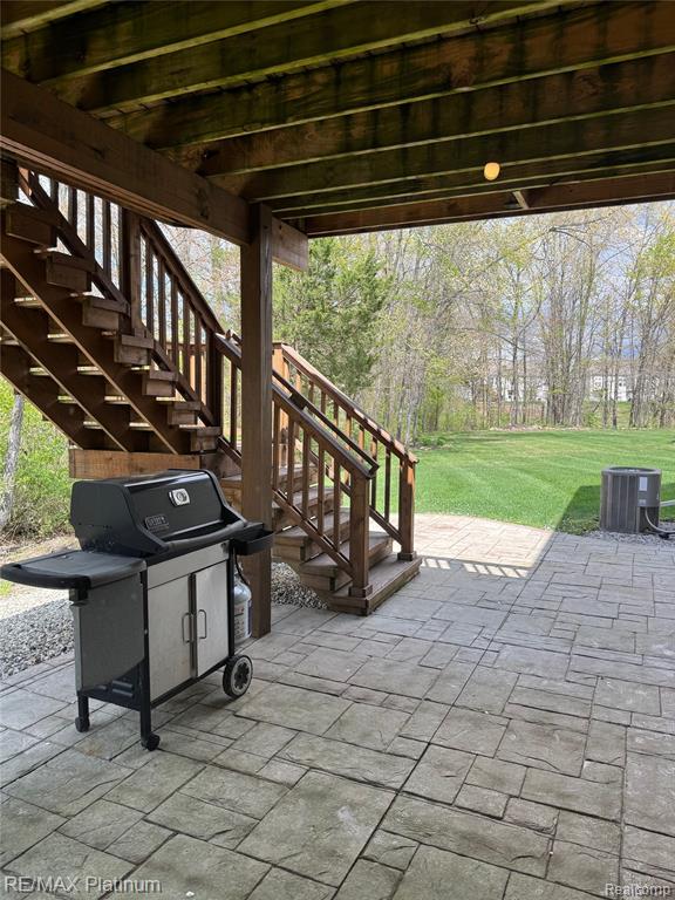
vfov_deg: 71.6
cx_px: 338
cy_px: 450
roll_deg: -0.6
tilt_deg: -4.6
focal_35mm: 24
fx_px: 624
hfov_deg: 56.8
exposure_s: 1/645
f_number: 1.78
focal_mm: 6.76
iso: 80
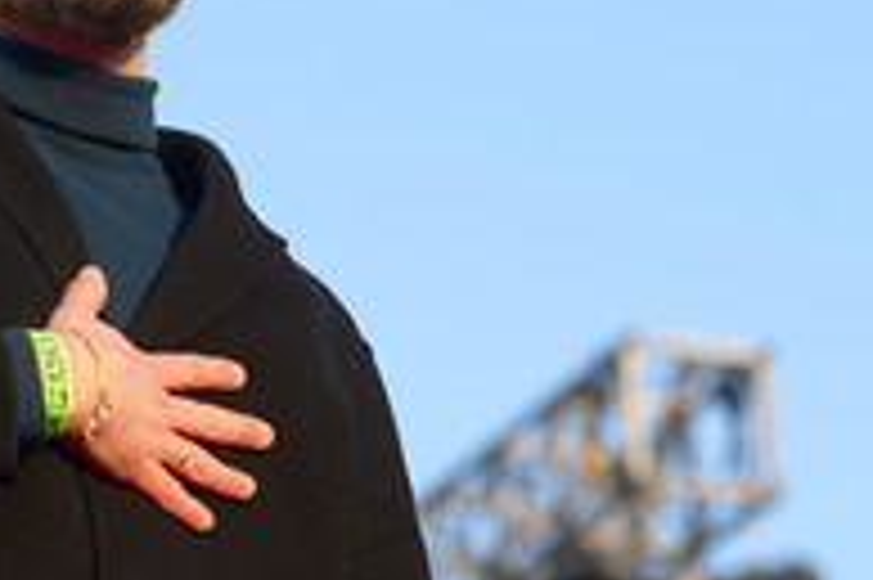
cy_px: 216
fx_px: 5185
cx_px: 133
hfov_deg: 9.6
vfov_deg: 6.4
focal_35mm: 214
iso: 100
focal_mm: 92
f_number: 4.5
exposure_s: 1/320
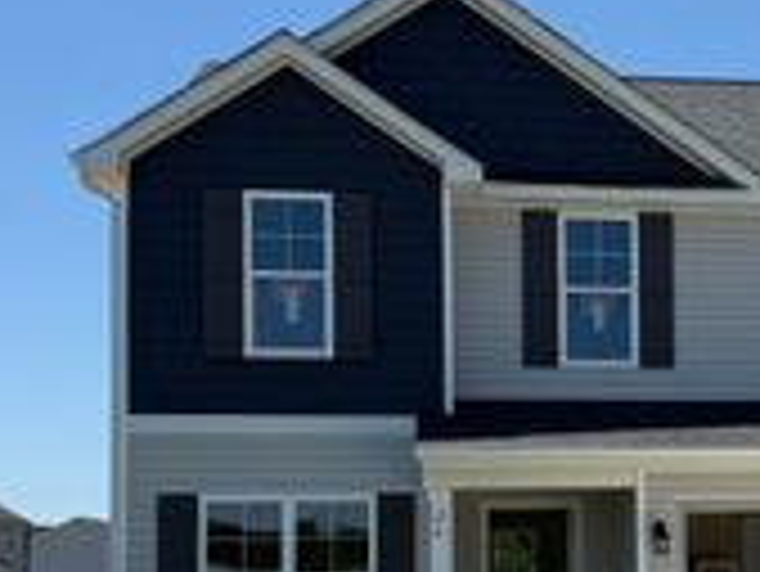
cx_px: 648
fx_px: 1560
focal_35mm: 71
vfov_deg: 20.4
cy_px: 493
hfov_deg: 26.7
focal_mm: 6.76
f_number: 1.78
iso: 80
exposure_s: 1/5714
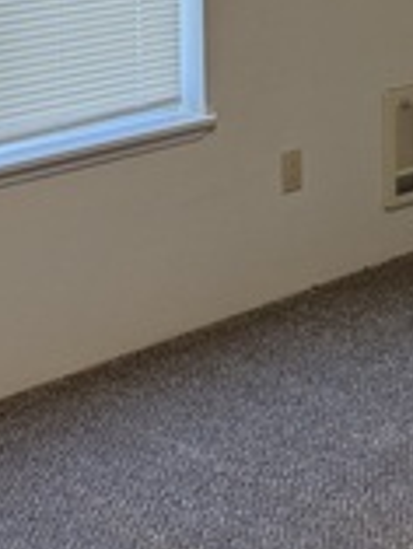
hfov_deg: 14.2
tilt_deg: -4.7
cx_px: 448
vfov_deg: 18.1
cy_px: -138
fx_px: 1620
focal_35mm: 102
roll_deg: +0.0
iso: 125
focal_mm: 6.76
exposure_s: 1/60
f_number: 1.78
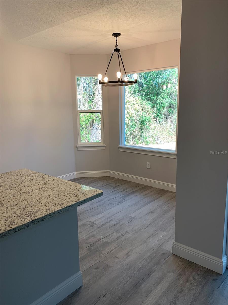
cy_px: 152
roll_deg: +1.3
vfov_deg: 67.3
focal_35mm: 26
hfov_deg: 53.1
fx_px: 228
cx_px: 114
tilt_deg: -9.2
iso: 32
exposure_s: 1/120
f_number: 1.8
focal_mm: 4.25
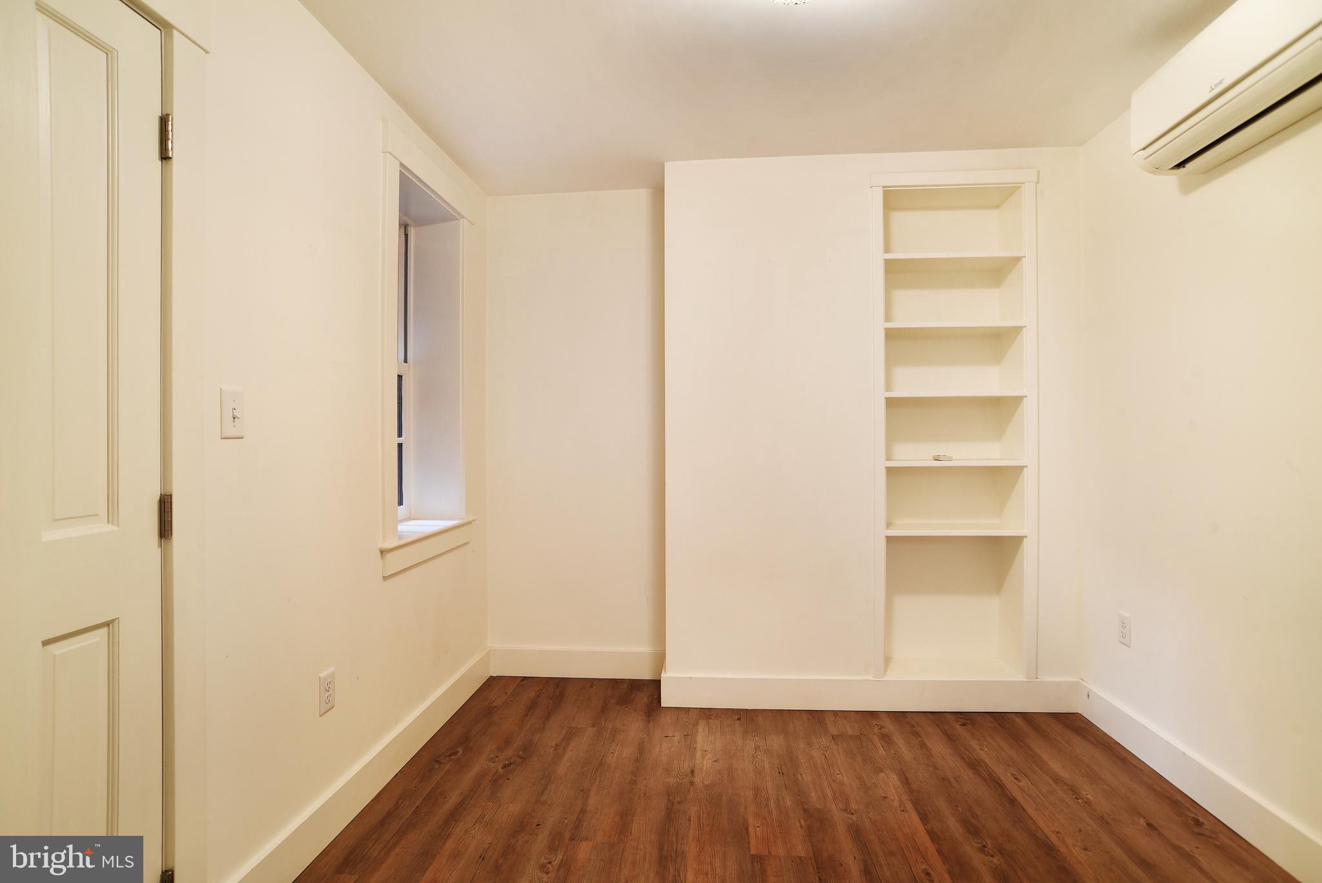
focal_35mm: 18
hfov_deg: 90.0
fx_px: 661
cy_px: 442
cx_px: 661
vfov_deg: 67.4
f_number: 8
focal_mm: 18
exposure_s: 1/160
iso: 400
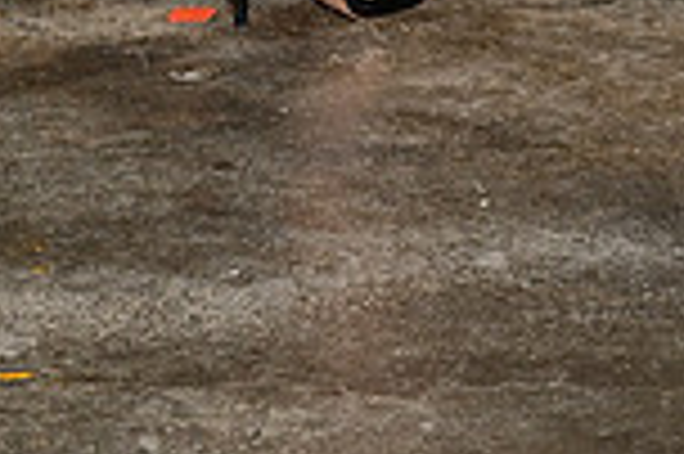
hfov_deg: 6.9
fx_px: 5656
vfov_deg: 4.4
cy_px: -818
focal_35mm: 298
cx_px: 171
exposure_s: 1/160
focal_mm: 78
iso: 1000
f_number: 6.3
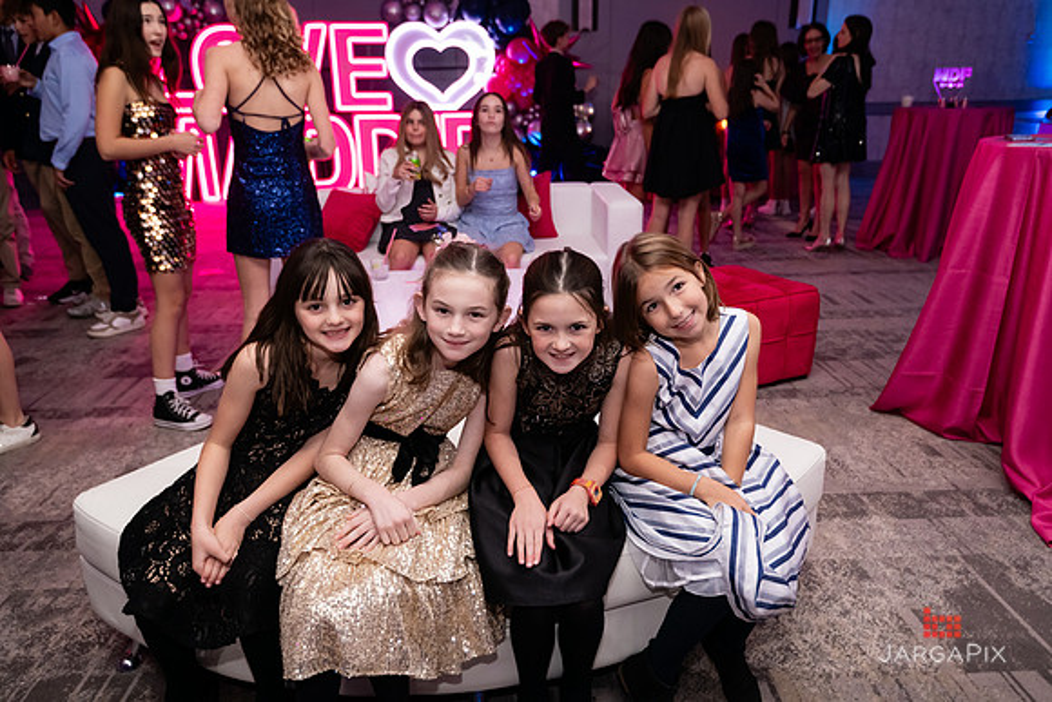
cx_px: 526
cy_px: 351
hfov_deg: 69.3
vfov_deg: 49.5
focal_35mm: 26
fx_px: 761
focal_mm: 26
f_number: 4
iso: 1600
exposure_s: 1/125
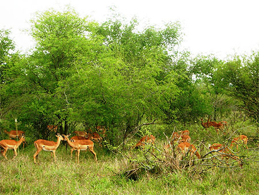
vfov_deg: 13.1
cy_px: 98
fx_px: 846
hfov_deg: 17.4
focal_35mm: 113
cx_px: 130
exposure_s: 1/114
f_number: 8.2
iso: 100
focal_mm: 23.4
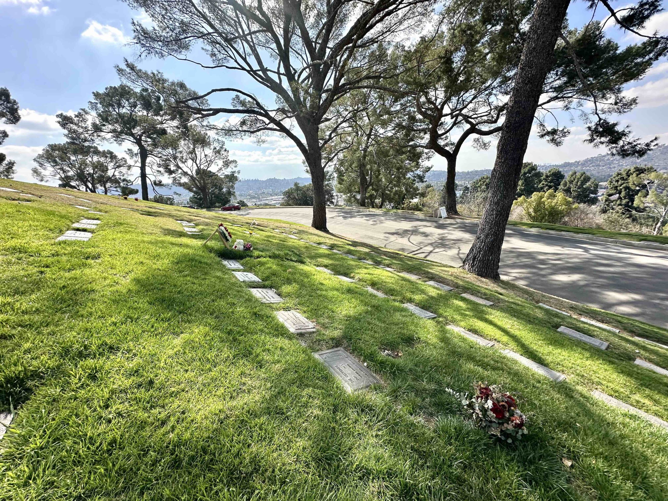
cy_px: 250
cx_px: 334
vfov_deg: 85.7
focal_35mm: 14
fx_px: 270
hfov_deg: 102.1
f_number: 2.2
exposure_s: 1/1052
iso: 50
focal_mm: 2.22
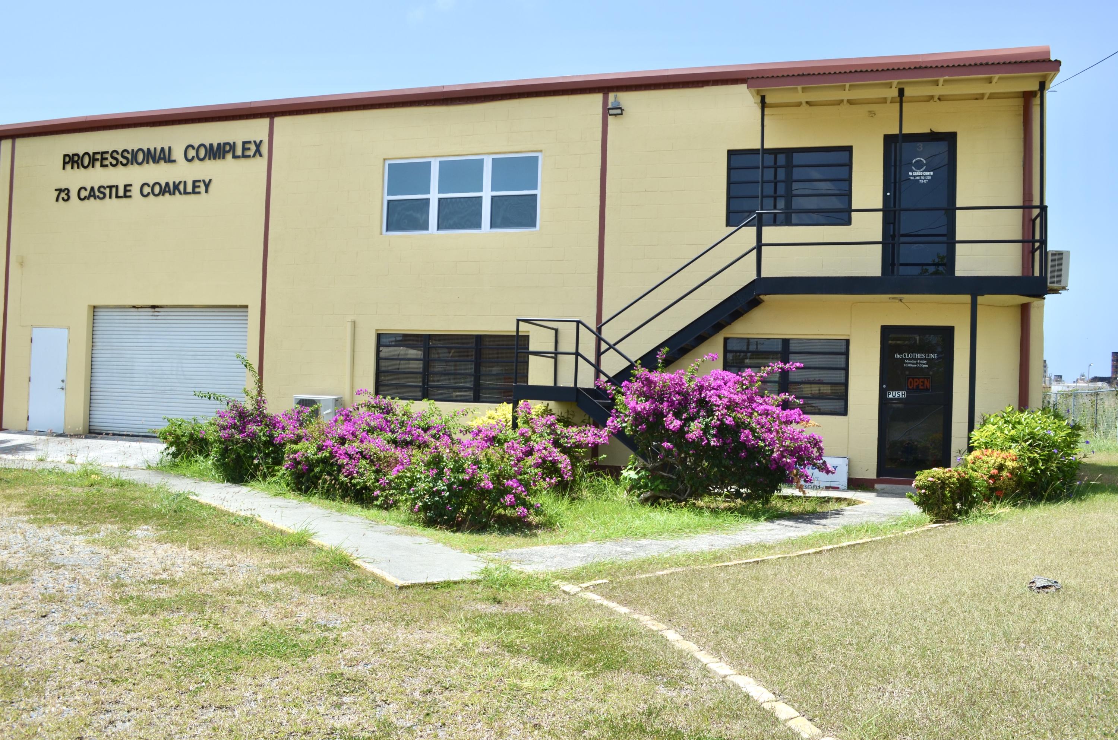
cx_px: 559
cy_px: 370
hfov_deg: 62.0
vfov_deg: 43.4
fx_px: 930
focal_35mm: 30
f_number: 8
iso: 110
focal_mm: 20
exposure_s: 1/250
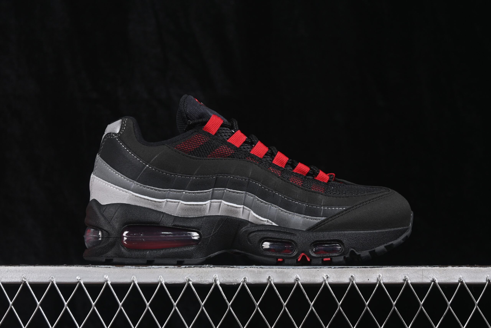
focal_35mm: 75
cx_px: 246
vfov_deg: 18.2
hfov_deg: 27.0
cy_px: 164
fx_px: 1023
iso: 160
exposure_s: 1/60
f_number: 6.3
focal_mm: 50
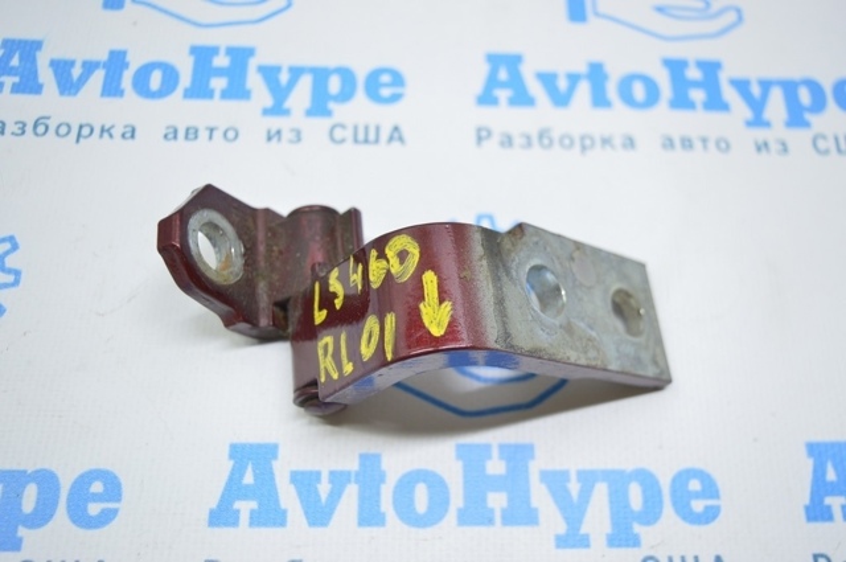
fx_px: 845
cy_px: 281
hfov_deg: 53.2
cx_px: 423
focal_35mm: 36
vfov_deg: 36.8
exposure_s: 1/50
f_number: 4
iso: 400
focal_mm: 24
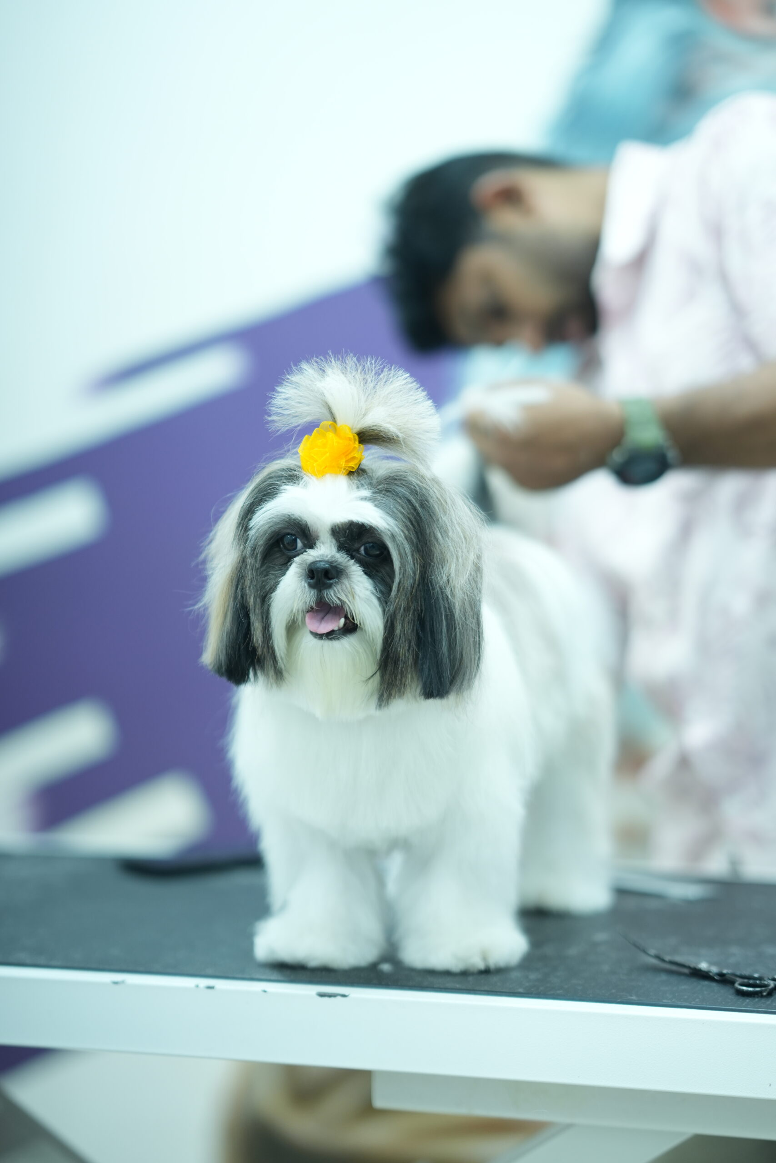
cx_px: 388
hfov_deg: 16.1
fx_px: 2748
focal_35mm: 85
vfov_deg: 23.9
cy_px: 582
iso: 500
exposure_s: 1/200
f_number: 1.4
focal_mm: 85
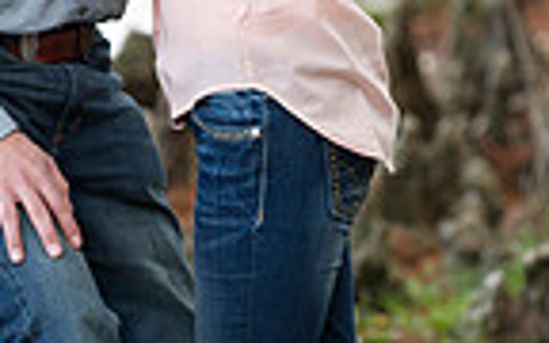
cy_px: 34
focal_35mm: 445
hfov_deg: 4.7
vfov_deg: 3.0
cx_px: 162
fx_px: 6658
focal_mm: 140
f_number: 2.8
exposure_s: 1/160
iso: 250
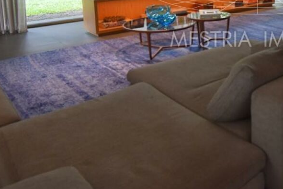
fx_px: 307
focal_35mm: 39
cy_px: 0
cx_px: 258
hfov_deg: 44.8
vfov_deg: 31.6
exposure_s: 1/60
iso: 560
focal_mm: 12
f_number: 4
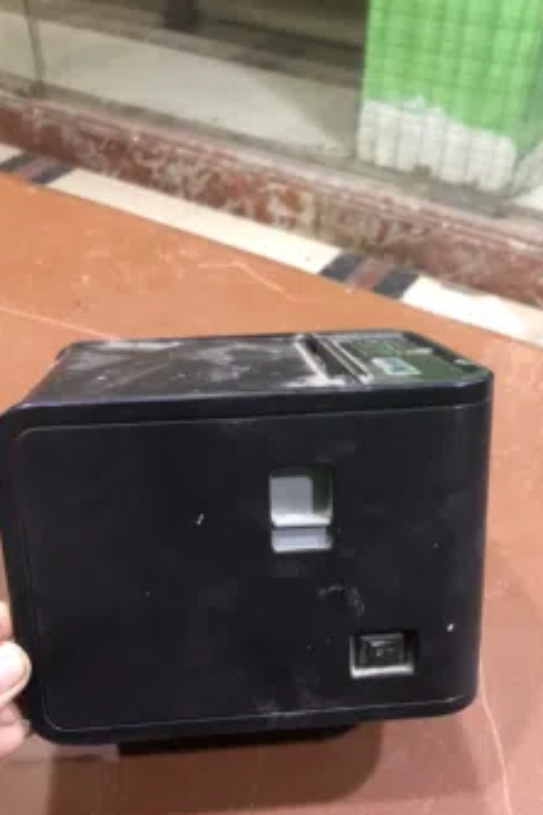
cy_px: 470
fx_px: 792
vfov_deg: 54.2
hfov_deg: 37.9
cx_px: 272
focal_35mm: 35
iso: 200
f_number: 1.8
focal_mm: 3.99
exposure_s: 1/33
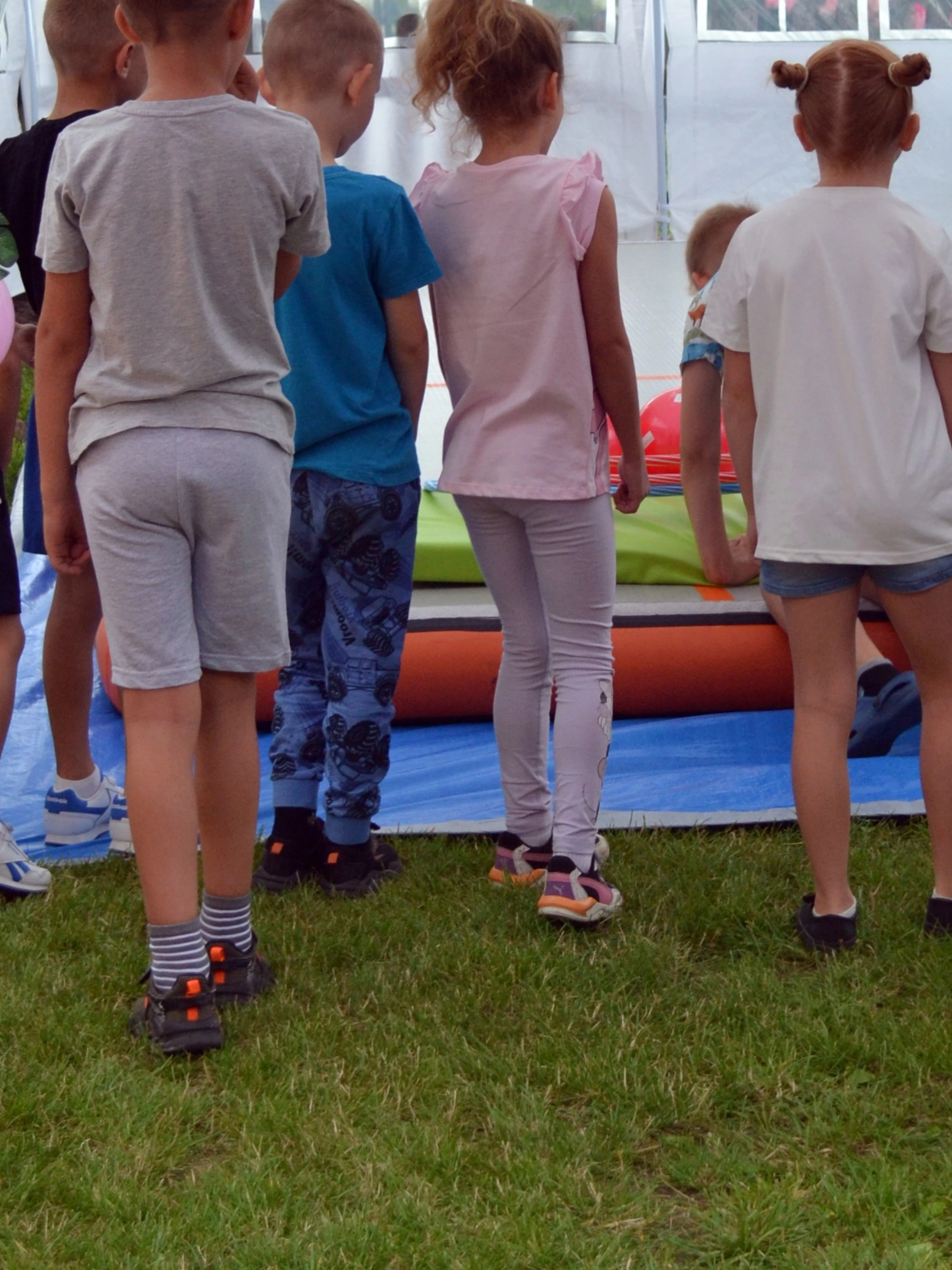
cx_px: 587
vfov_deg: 20.9
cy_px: 313
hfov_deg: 15.9
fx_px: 3413
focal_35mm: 93
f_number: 4.5
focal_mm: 29
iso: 640
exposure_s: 1/500
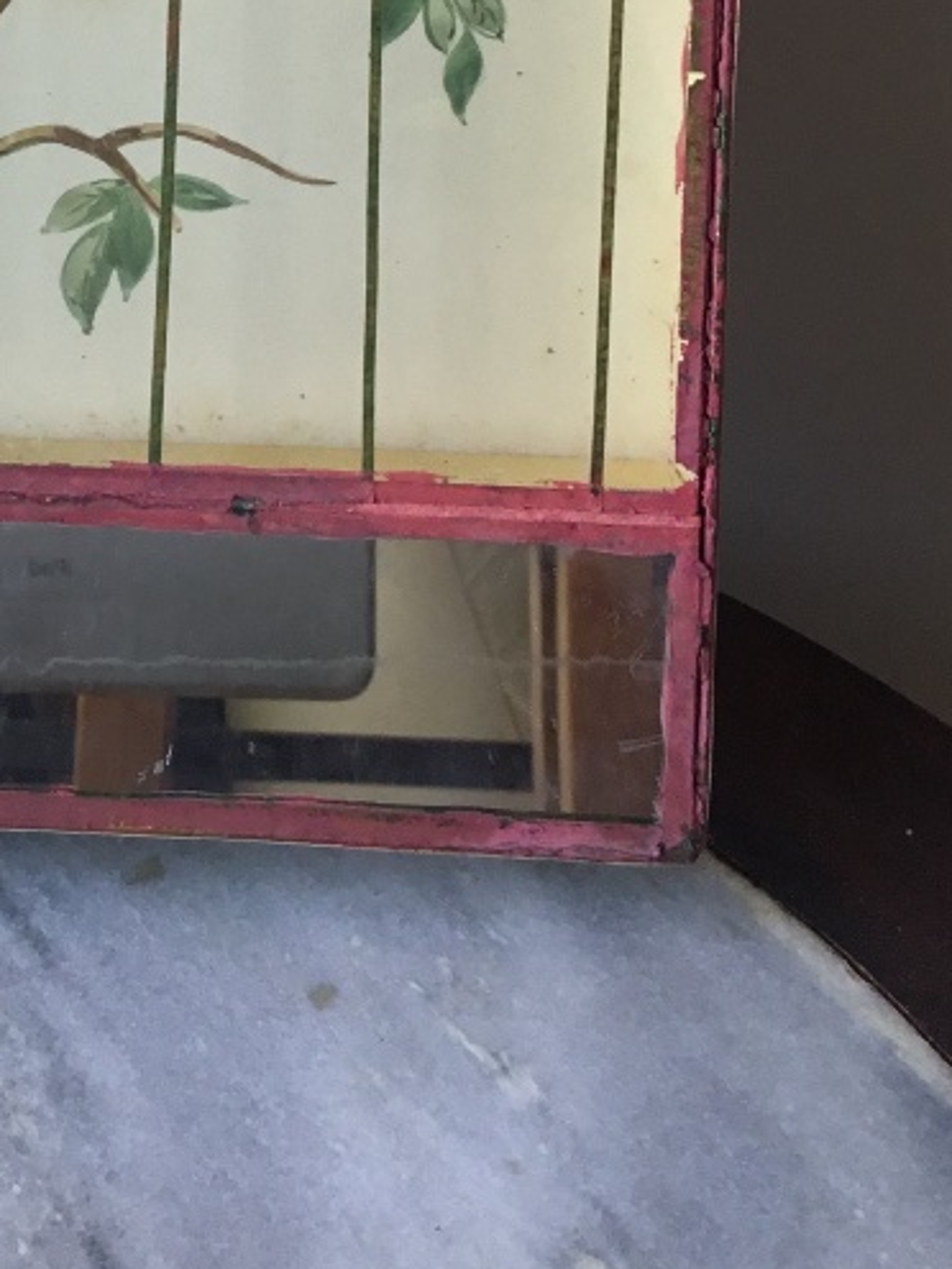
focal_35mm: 75
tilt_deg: -24.9
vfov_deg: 24.3
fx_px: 2750
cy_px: -113
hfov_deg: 19.5
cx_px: 230
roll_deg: -0.5
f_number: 2.4
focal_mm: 3.3
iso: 32
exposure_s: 1/50
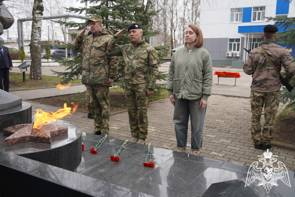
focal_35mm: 34
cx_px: 148
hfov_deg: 55.1
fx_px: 283
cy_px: 98
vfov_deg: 38.4
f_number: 4
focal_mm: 23
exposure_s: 1/250
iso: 100
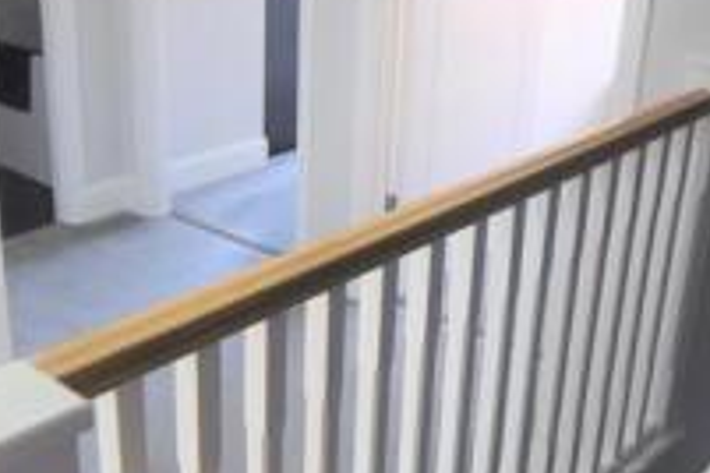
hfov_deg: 40.3
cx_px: 344
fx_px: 966
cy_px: 210
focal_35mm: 49
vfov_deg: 27.5
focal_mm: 10
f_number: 4
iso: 1250
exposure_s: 1/60
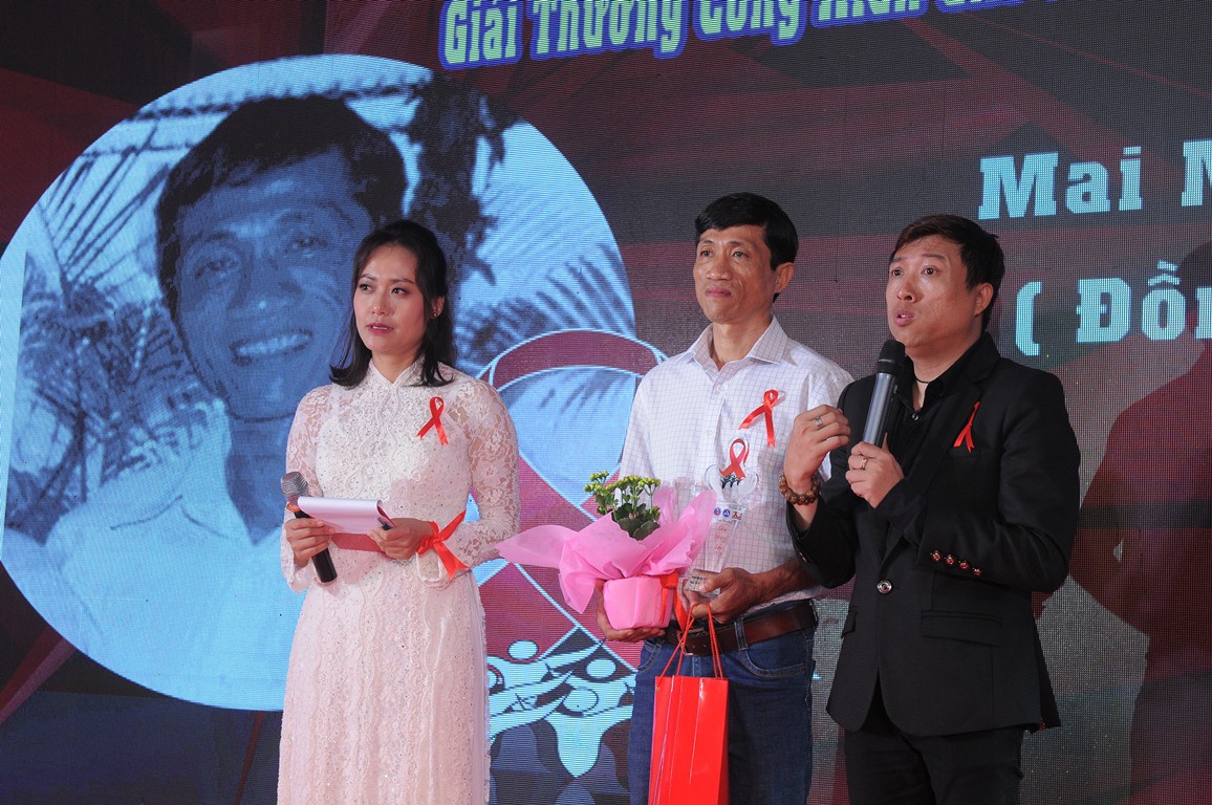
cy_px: 402
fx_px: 2623
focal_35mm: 78
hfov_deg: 26.0
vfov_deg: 17.5
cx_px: 606
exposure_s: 1/200
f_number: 4.5
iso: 500
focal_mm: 52
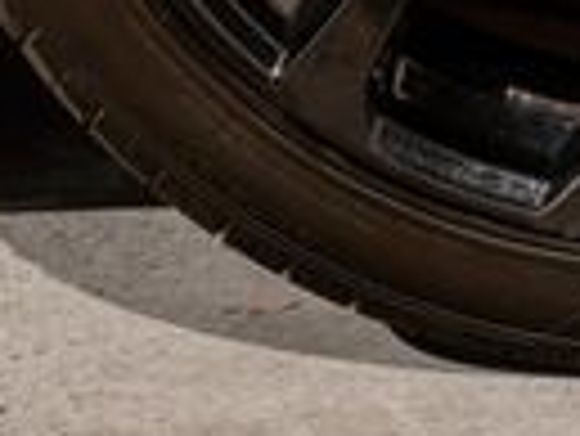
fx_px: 4310
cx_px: 679
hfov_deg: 7.6
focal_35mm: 257
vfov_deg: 5.7
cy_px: -452
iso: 400
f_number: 6.3
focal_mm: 54
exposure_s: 1/50
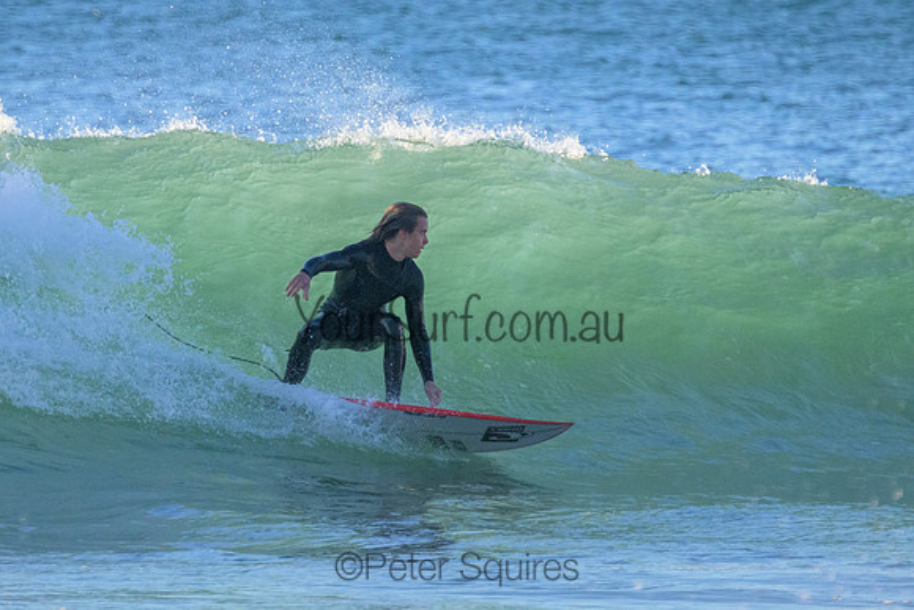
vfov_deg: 1.3
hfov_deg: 1.9
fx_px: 27589
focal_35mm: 1086
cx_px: 382
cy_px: 196
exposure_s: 1/2000
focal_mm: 800
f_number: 11
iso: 7200
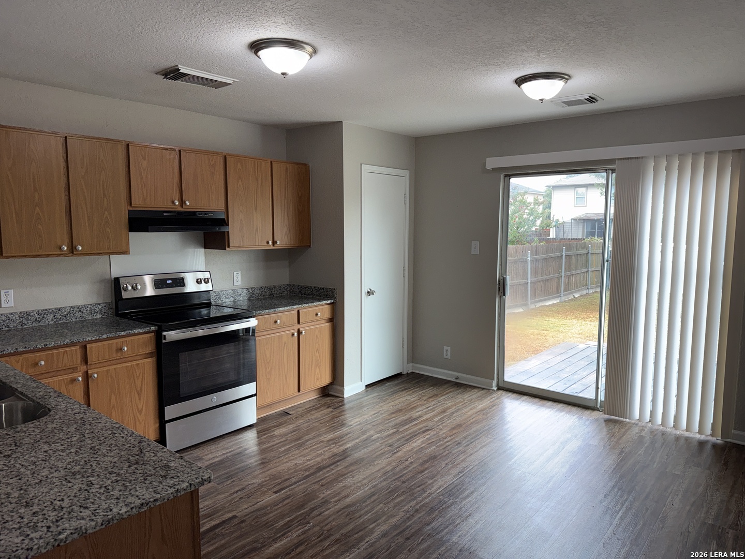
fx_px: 517
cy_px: 280
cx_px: 372
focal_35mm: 24
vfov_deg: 56.8
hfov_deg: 71.6
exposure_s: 1/189
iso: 100
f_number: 1.78
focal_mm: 6.76
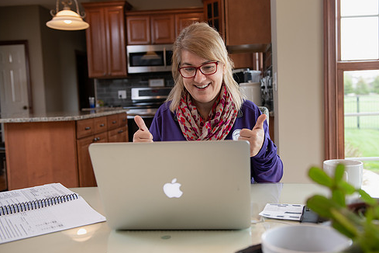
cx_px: 205
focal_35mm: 38
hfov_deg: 50.6
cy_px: 127
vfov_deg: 35.1
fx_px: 400
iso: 400
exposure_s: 1/125
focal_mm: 32
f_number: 3.5
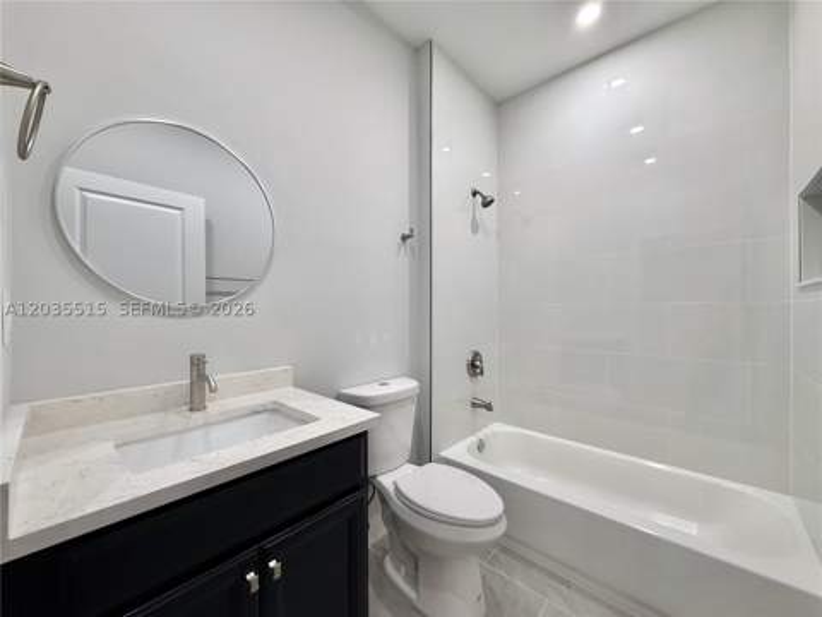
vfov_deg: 85.7
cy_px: 308
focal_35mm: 14
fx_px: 332
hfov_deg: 102.1
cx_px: 411
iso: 160
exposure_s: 1/120
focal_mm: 2.22
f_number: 2.2
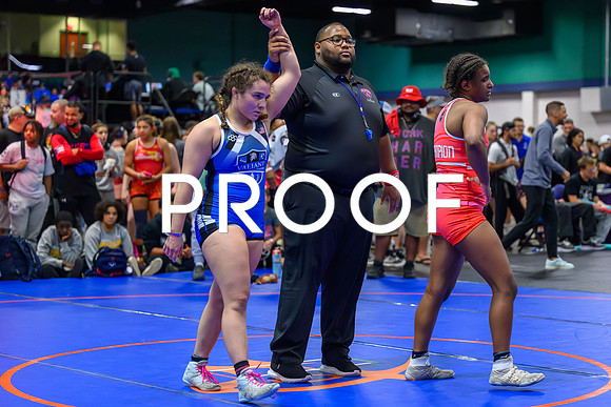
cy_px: 188
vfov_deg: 16.1
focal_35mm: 85
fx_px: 1444
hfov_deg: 23.9
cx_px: 347
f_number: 2.8
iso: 11400
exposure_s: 1/640
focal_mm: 75
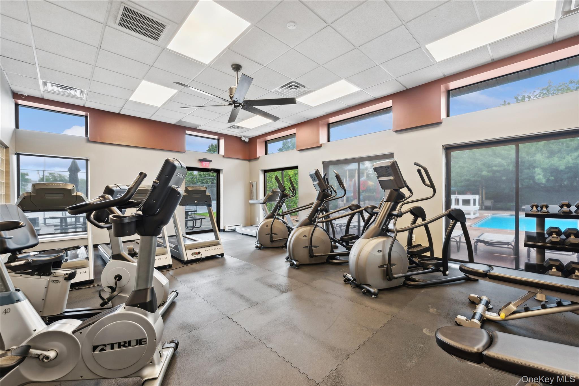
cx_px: 290
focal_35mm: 14
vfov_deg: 81.2
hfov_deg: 104.3
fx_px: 225
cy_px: 193
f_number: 11
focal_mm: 14
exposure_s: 1/5
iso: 100
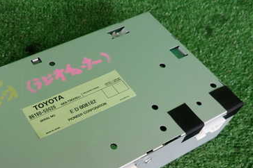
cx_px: 72
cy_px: 147
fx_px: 302
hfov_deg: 44.3
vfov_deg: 30.0
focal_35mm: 43
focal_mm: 4.5
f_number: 2
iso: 160
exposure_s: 1/60
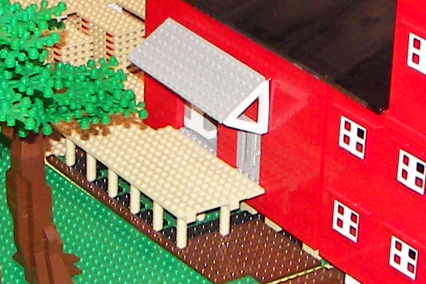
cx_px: 223
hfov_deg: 13.1
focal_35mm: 157
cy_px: 121
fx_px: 1858
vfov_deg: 8.7
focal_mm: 6
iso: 100
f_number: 2.8
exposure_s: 1/30
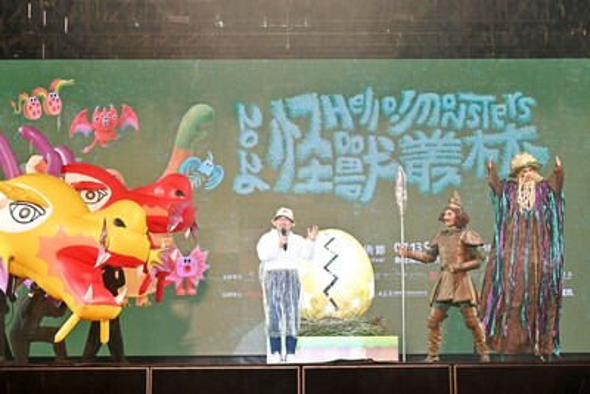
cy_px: 197
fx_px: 934
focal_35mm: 57
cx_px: 295
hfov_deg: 35.0
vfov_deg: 23.8
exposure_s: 1/125
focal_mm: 57
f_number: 4
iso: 500
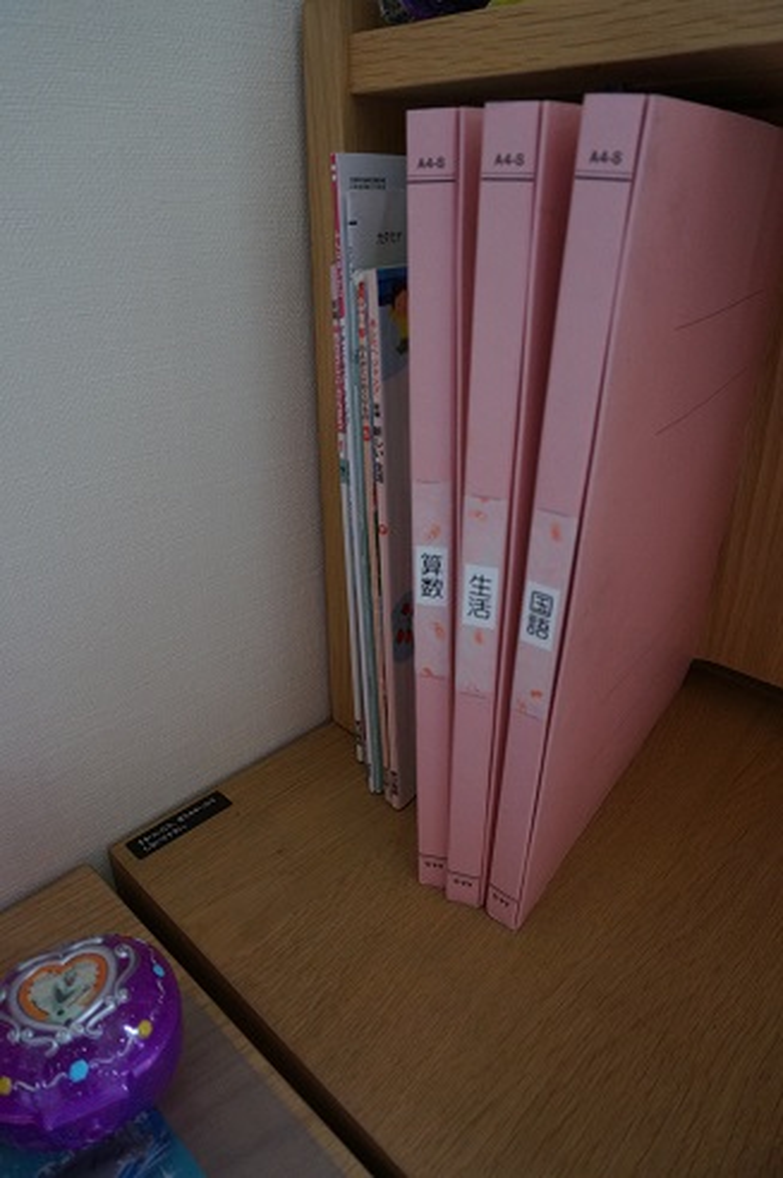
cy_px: 589
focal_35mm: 24
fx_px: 785
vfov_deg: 73.8
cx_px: 392
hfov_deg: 53.0
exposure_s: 1/60
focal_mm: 16
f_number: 5.6
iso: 1250
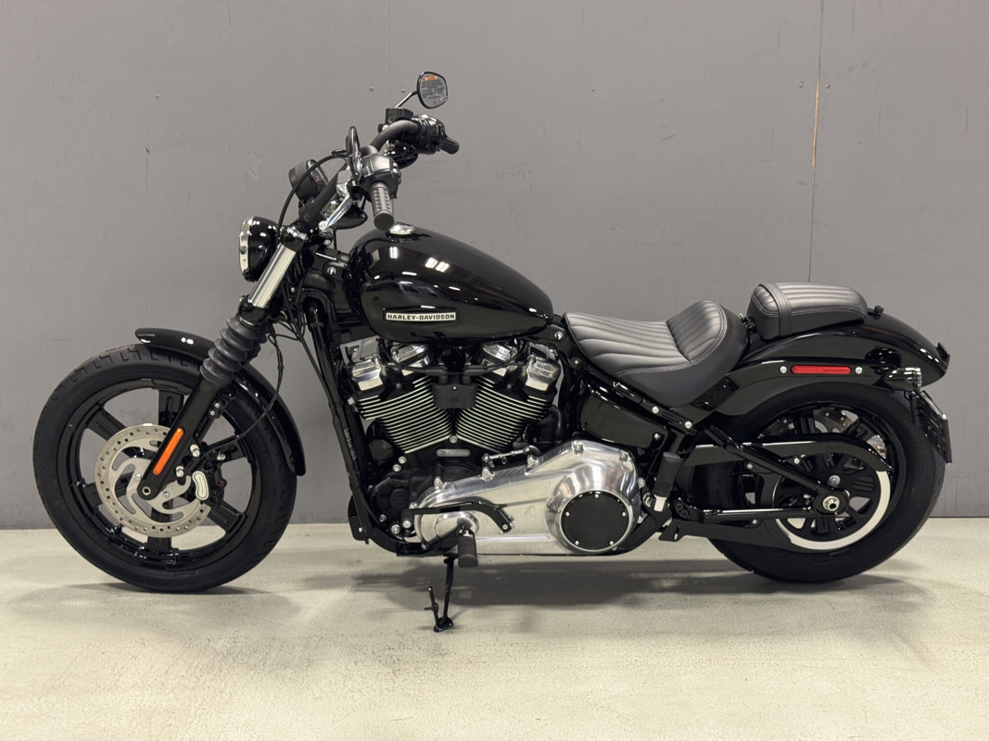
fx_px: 1371
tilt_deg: -10.6
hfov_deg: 39.7
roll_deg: -0.3
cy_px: 370
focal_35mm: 48
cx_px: 494
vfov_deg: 30.3
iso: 250
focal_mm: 6.76
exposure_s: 1/60
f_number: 1.78
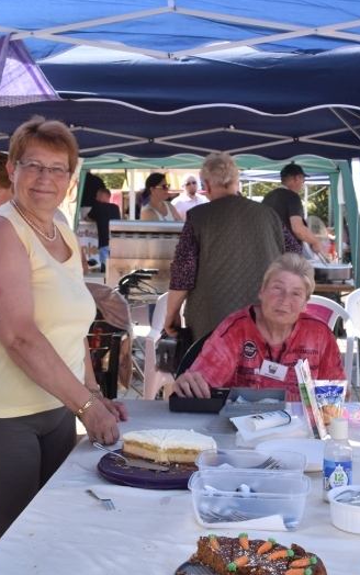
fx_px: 878
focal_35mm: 56
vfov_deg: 36.3
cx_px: 212
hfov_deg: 23.1
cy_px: 290
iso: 400
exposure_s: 1/250
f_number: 8
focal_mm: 24
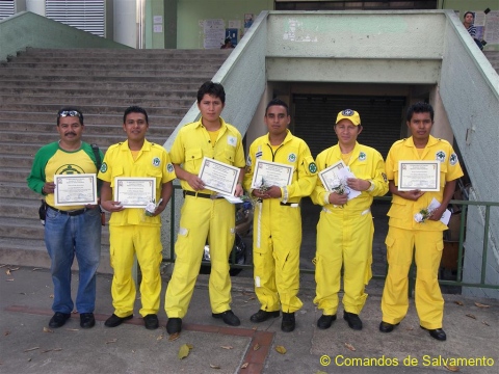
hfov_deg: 50.1
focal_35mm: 37
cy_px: 187
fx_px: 533
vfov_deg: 38.7
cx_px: 250
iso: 50
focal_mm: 7.8
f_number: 3.2
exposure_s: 1/80
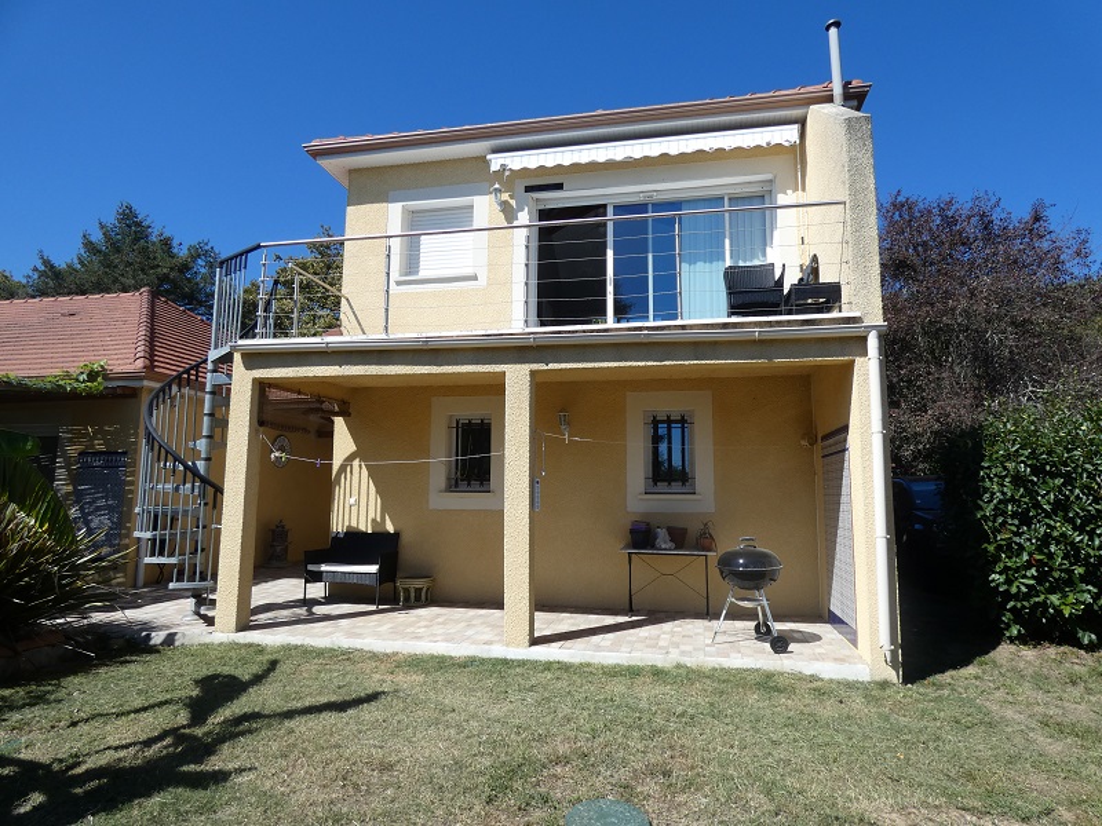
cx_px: 551
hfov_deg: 81.7
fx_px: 637
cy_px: 413
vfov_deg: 66.0
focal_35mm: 20
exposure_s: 1/1000
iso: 80
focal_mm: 3.6
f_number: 3.5
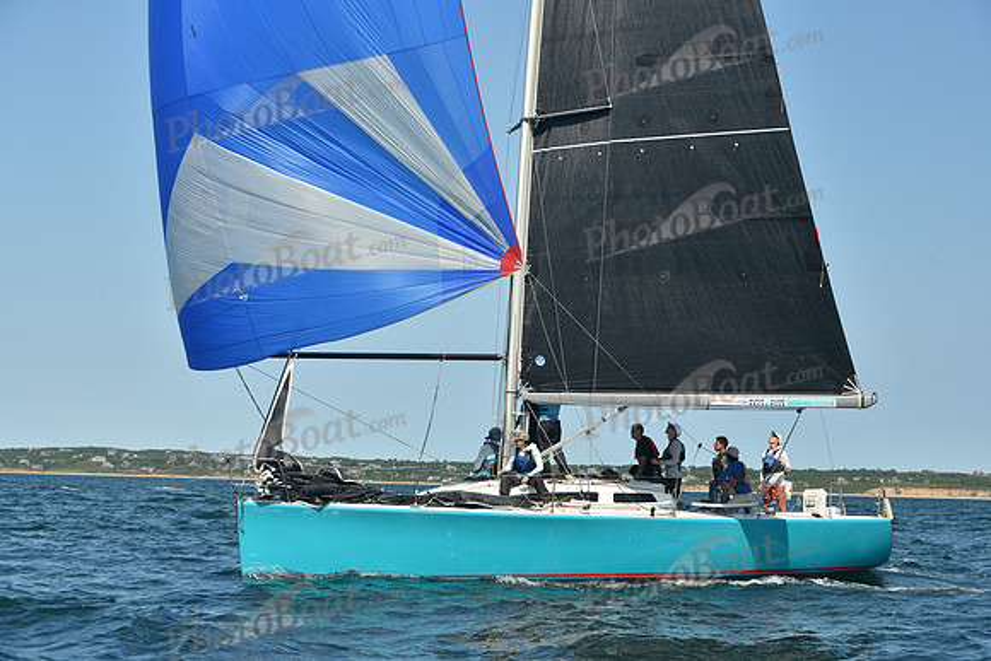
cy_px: 330
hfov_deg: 28.8
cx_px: 496
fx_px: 1927
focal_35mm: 70
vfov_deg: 19.5
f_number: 8
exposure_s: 1/640
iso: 320
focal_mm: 70
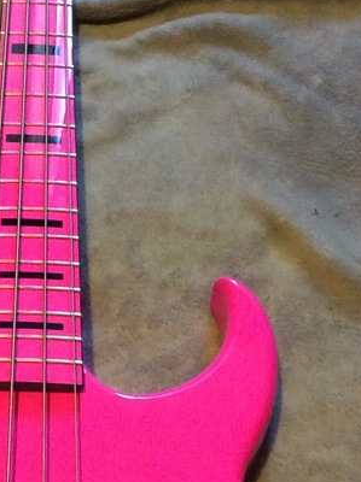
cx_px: 46
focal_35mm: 96
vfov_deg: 20.4
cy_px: 325
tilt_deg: -53.8
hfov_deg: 15.2
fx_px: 1338
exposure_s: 1/15
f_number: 2.4
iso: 320
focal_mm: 3.3
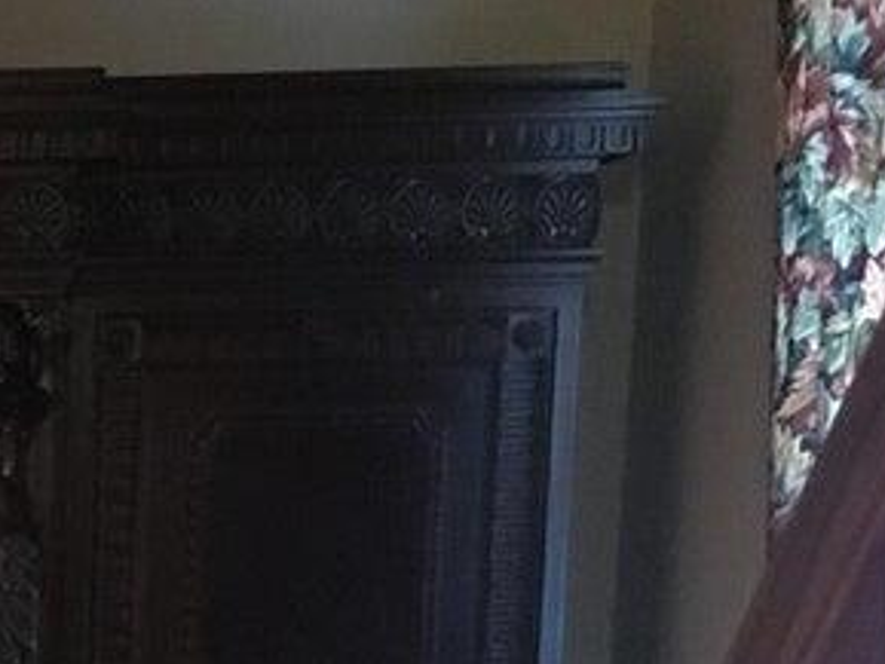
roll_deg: +0.3
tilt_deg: -9.1
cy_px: 1019
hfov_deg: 12.9
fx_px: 3504
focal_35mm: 137
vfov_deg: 10.4
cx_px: -758
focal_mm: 4.15
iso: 320
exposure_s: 1/15
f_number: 2.2
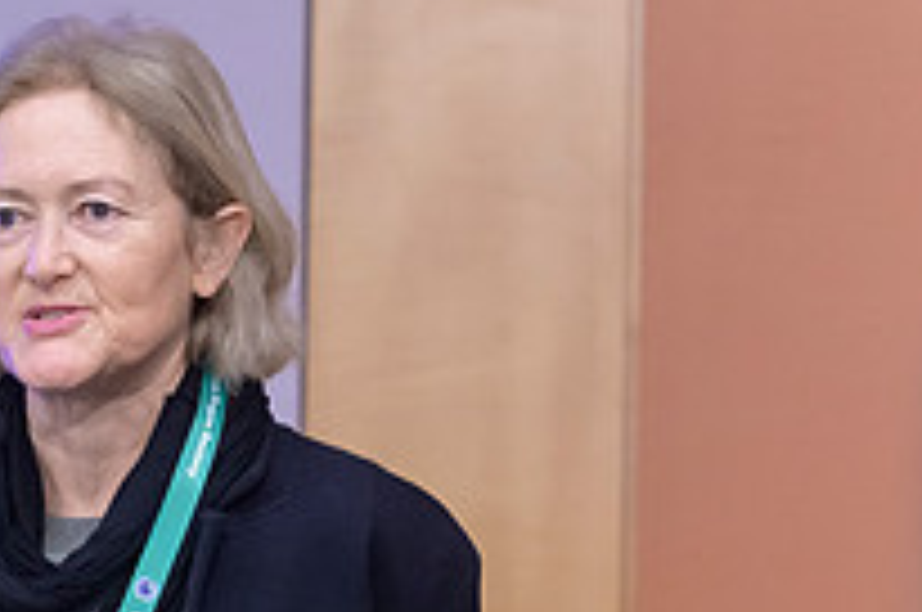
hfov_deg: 3.2
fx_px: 16647
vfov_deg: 2.1
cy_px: 666
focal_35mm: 651
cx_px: 63
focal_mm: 230
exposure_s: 1/400
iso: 5000
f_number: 4
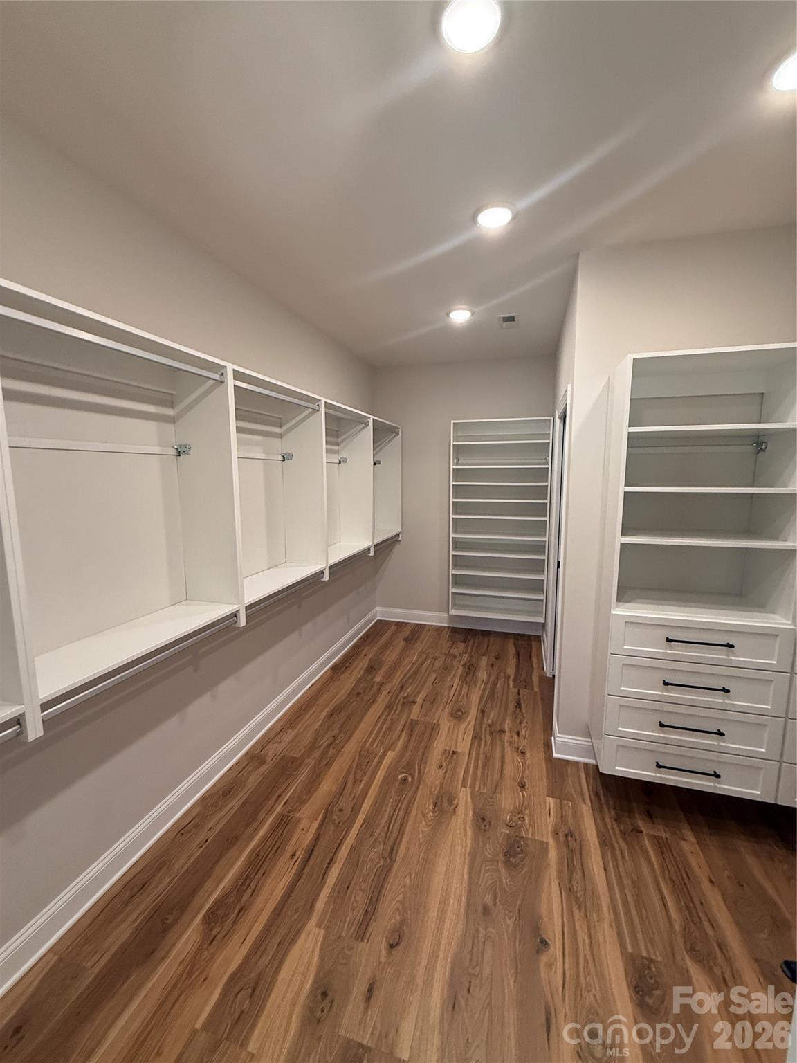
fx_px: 430
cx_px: 398
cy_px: 532
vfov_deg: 102.1
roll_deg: +0.2
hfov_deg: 85.7
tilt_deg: -6.6
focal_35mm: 14
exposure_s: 1/120
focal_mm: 2.22
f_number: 2.2
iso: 320
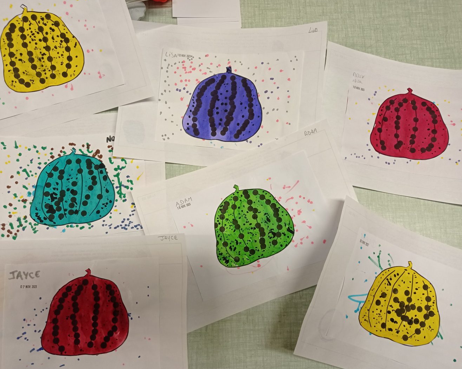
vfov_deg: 48.5
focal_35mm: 30
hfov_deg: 58.7
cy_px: 186
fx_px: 410
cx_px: 220
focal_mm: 4.74
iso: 131
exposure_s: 1/100
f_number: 1.79
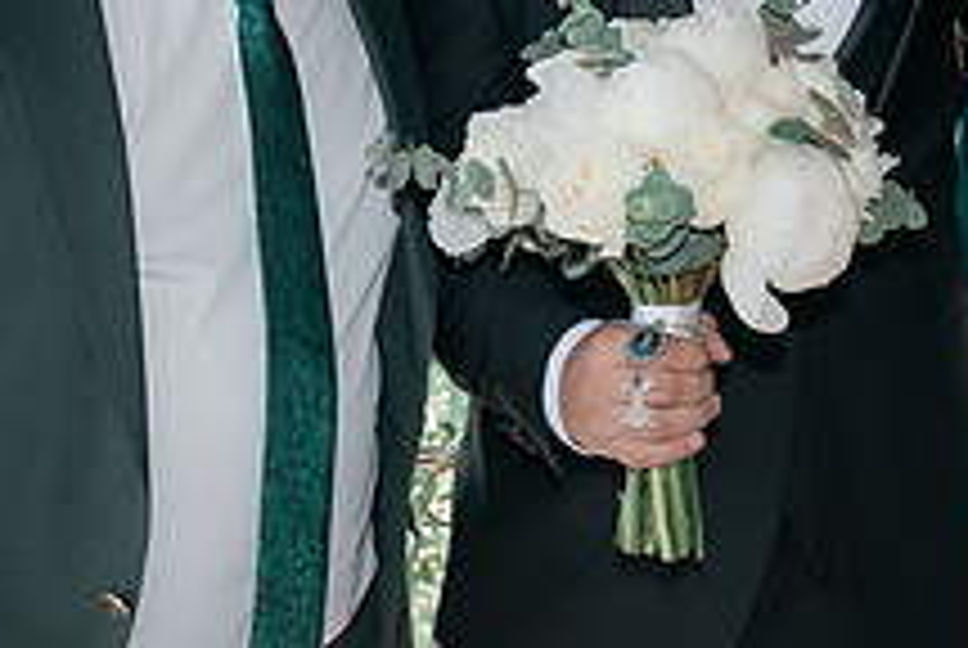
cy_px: 42
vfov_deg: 14.0
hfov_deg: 21.0
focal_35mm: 97
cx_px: 591
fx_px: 2612
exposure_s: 1/250
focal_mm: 26
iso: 320
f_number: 3.5
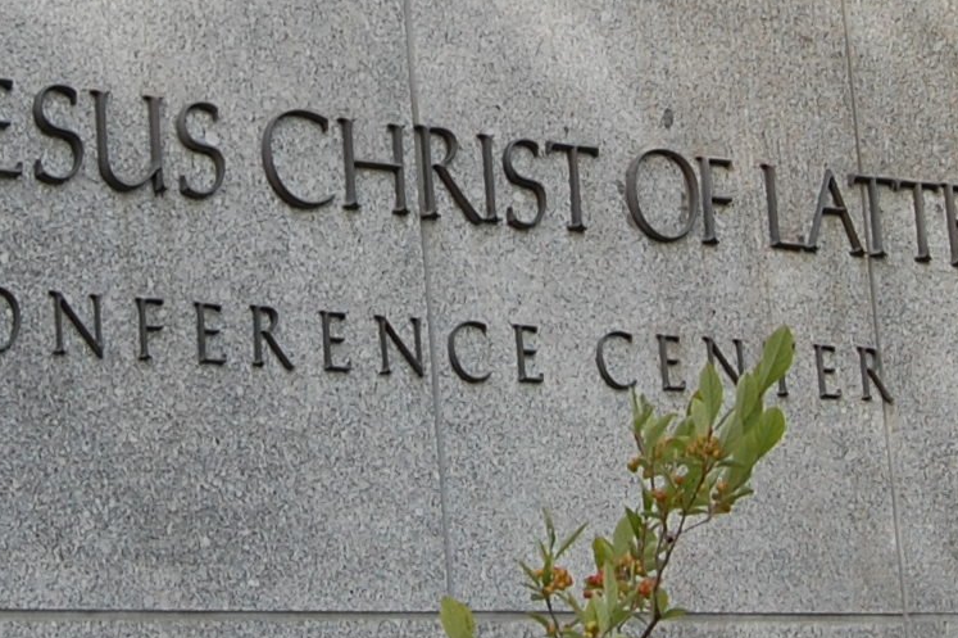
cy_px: -180
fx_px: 3856
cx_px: 308
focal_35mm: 145
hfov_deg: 14.1
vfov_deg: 9.3
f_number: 8
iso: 200
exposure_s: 1/250
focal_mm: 24
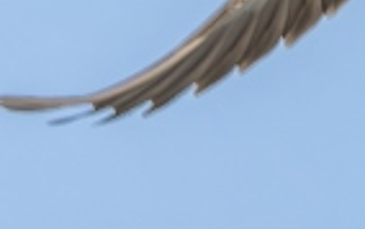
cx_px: 470
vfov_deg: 0.3
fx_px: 51559
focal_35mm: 5179
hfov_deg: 0.4
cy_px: -378
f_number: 4
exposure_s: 1/2500
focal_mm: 600
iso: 3200
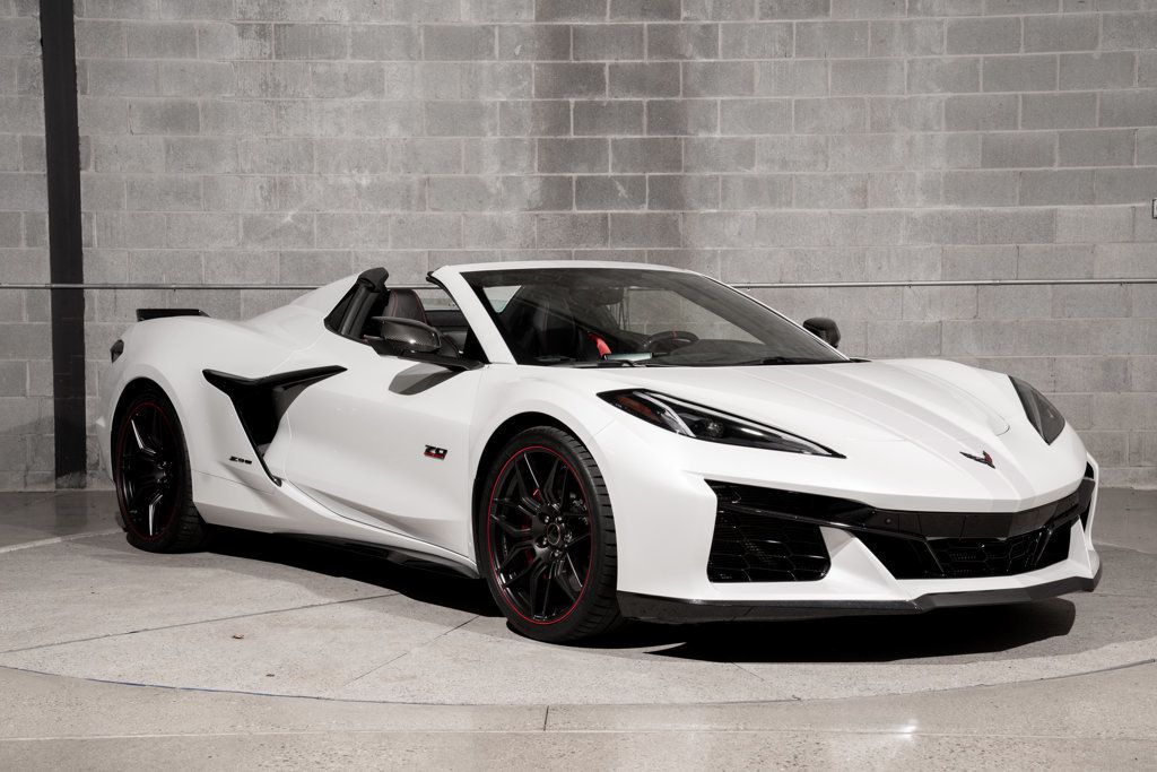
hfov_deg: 33.3
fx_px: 1931
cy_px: 386
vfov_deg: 22.6
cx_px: 578
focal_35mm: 60
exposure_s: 1/50
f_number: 10
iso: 160
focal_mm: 58
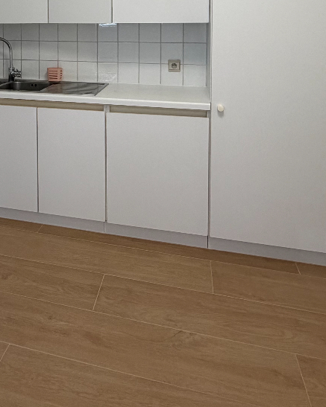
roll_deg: +0.8
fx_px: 435
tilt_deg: -3.9
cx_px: 52
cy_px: 43
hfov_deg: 39.1
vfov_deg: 45.7
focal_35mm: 36
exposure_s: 1/121
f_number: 2.2
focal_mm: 2.22
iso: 200
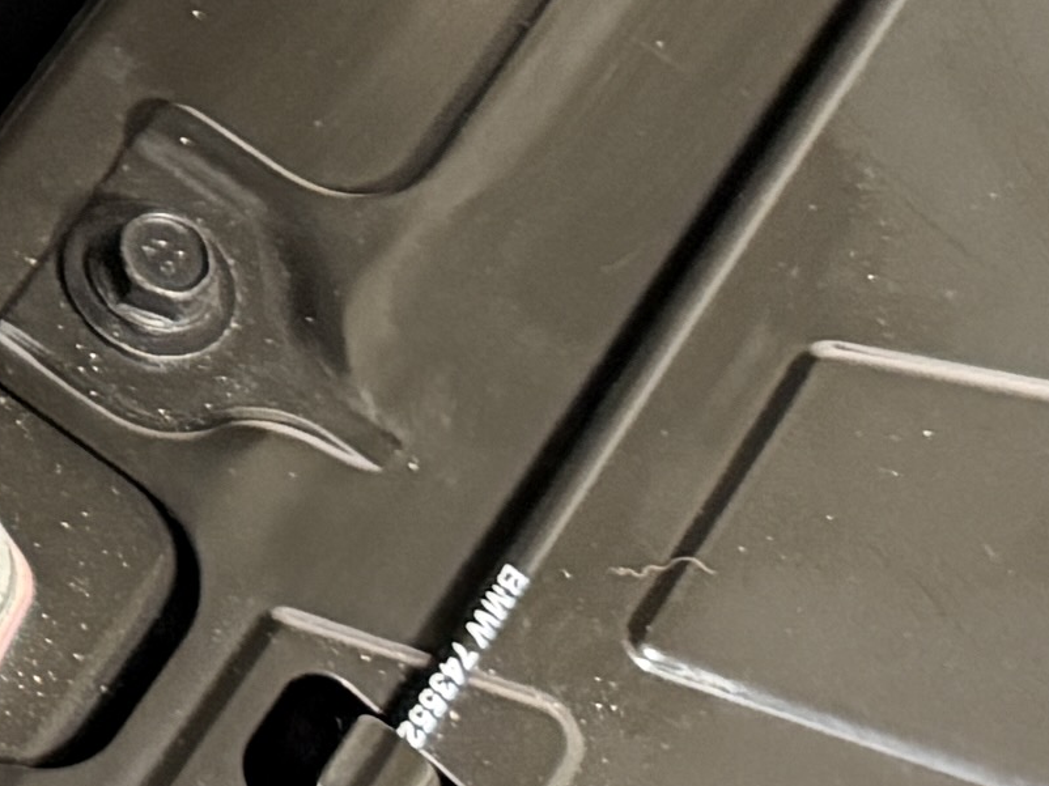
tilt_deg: -48.8
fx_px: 5180
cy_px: -1101
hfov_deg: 9.7
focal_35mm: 171
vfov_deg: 8.0
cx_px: -1767
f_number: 1.78
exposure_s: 1/54
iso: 800
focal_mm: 6.76
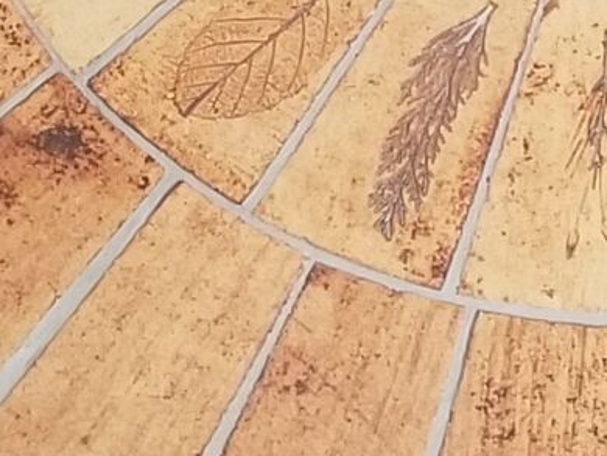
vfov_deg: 7.5
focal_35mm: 192
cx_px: 1121
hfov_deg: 9.7
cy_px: -388
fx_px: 3369
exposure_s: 1/25
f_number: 1.7
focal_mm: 4.25
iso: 250
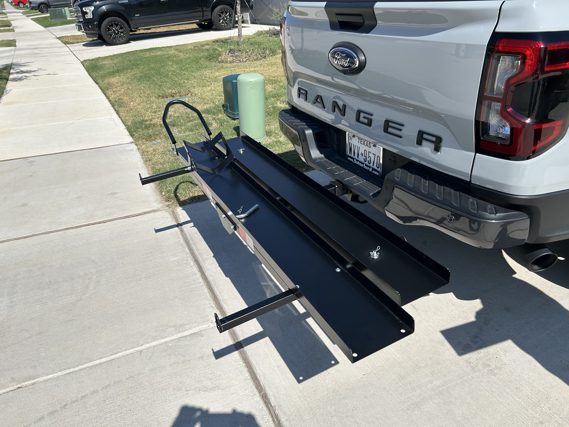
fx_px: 427
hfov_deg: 67.3
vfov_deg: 53.1
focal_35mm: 26
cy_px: 214
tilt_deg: -26.1
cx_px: 284
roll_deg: +0.1
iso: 50
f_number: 1.5
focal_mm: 5.7
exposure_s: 1/6579
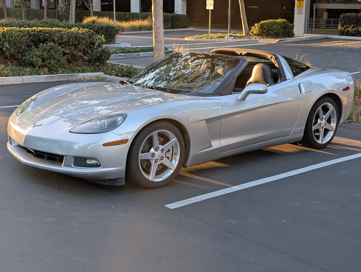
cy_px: 136
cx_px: 180
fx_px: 512
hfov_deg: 38.9
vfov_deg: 29.7
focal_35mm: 49
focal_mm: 6.9
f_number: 1.68
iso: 23
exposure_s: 1/72.8
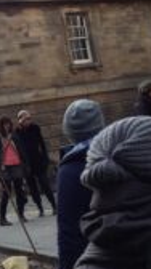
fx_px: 650
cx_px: -77
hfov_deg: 12.6
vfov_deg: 23.4
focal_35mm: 91
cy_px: 175
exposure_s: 1/120
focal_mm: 4.28
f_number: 2.4
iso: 50
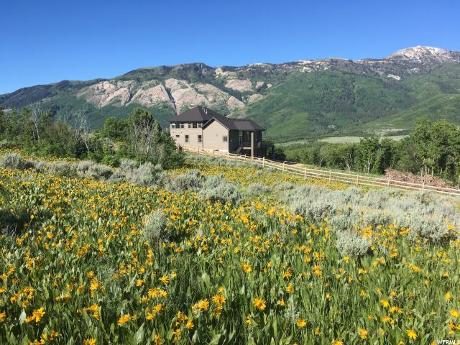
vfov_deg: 48.2
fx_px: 385
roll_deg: +0.8
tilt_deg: -6.6
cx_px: 230
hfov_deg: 61.7
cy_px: 172
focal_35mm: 29
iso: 25
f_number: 2.2
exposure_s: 1/1166
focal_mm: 4.15
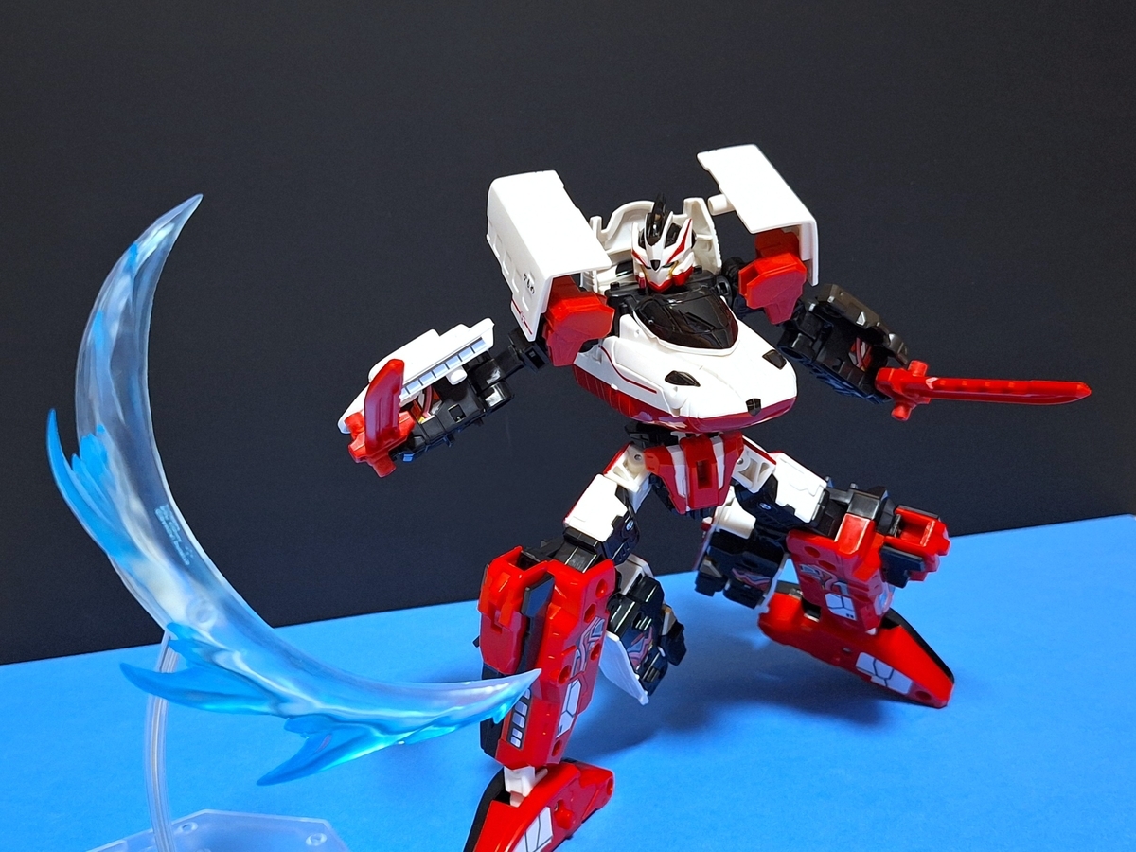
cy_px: 426
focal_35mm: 23
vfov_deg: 58.9
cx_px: 568
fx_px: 755
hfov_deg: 73.9
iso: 250
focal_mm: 5.54
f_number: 1.8
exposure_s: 1/30
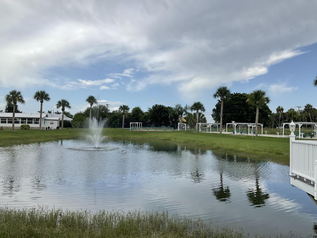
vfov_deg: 48.2
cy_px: 119
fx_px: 266
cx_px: 158
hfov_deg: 61.7
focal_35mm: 29
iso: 16
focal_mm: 3
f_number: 1.8
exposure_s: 1/1848
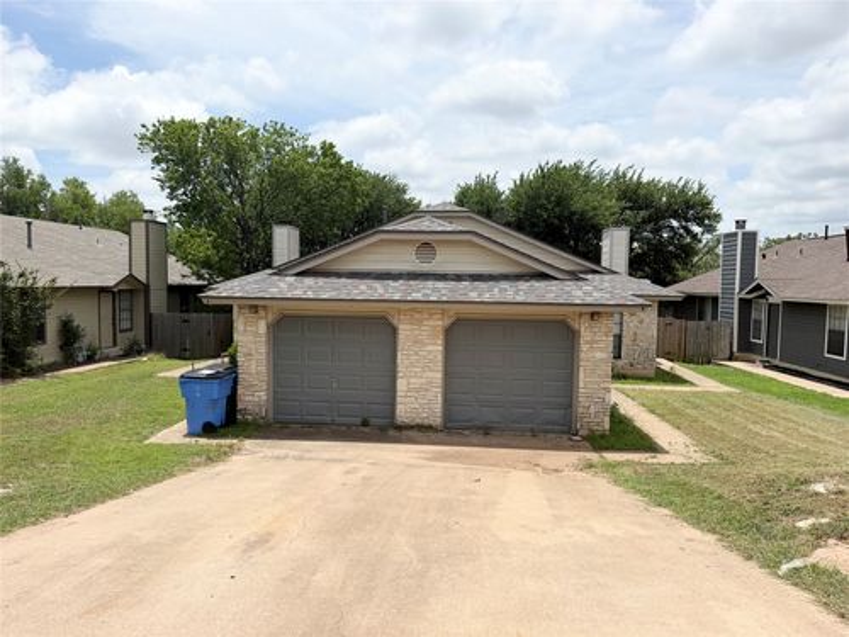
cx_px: 424
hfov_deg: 71.6
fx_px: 589
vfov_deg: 56.8
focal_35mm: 24
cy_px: 318
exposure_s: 1/9091
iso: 80
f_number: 1.78
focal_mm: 6.76
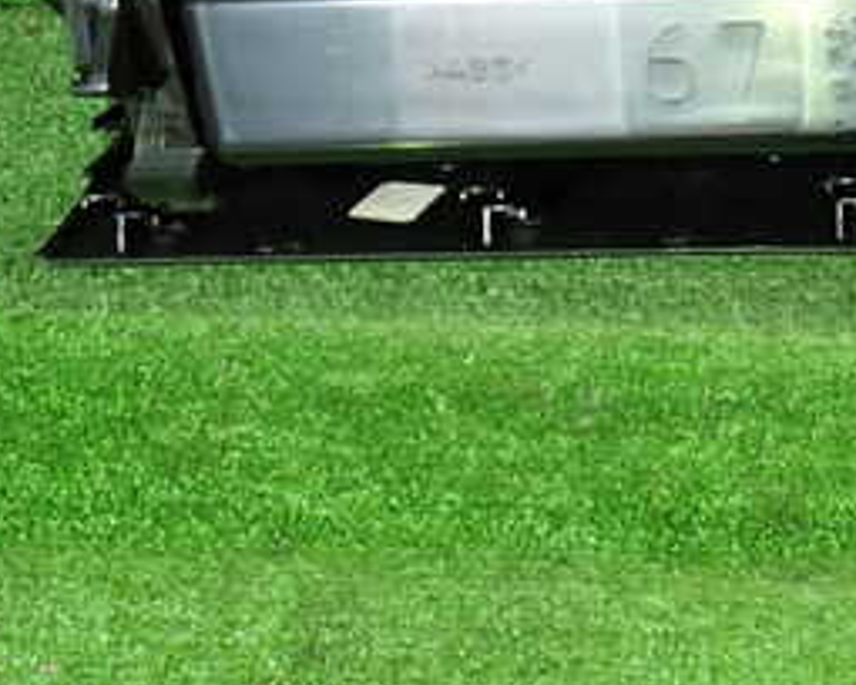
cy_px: -13
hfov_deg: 25.8
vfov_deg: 21.3
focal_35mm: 69
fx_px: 1748
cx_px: 903
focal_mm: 5.4
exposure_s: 1/30
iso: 640
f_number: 2.3
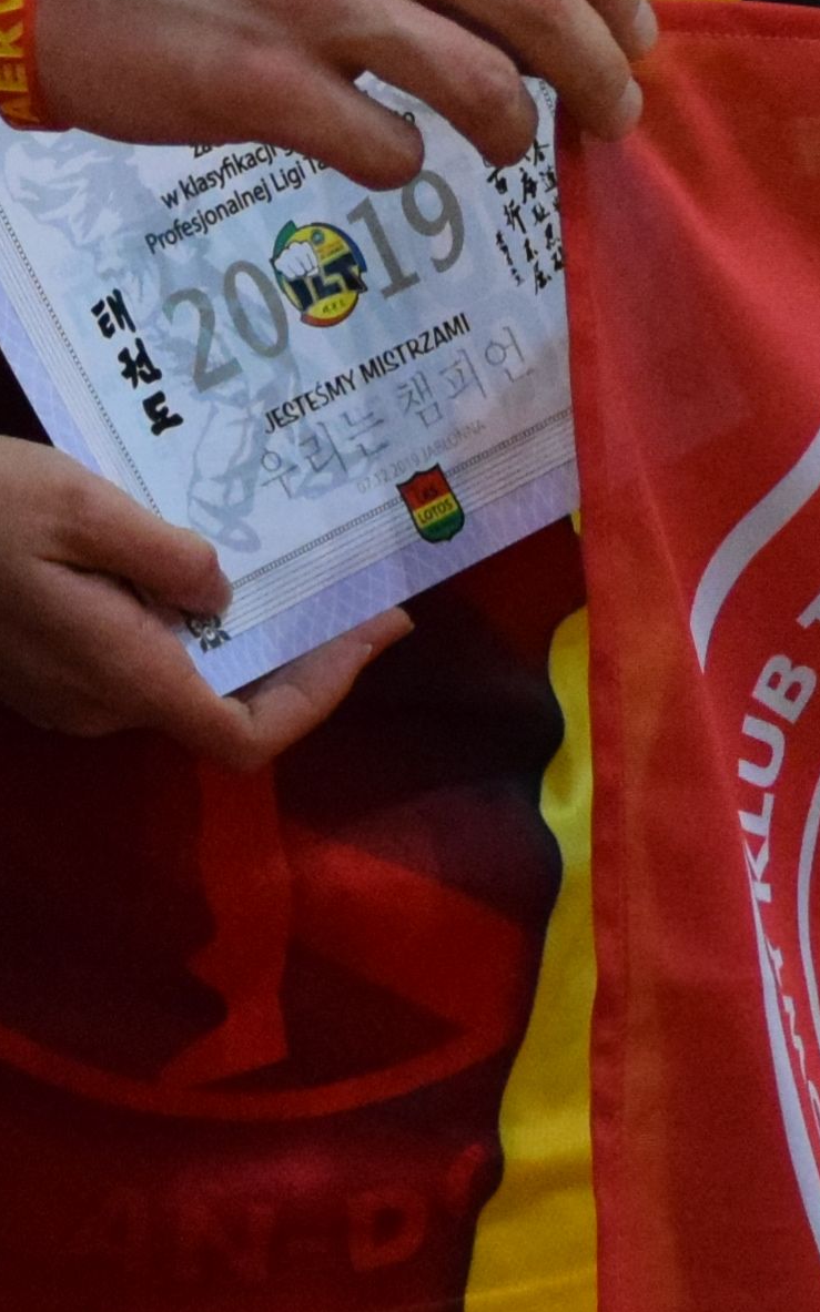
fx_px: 15259
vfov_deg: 4.9
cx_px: 38
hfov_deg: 3.1
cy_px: -771
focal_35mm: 427
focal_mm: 55
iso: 3200
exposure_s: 1/320
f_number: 4
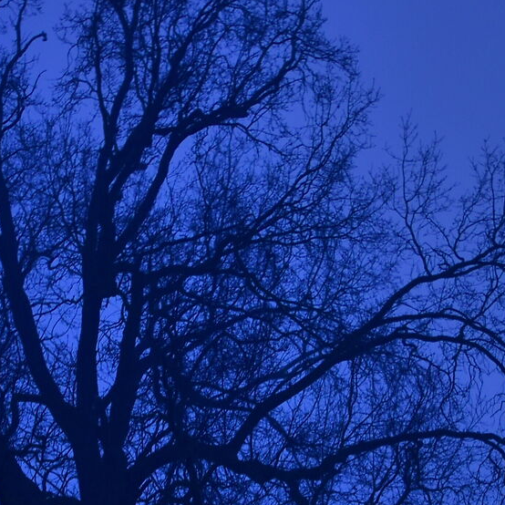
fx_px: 3037
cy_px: 553
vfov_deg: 9.4
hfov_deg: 9.5
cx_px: 353
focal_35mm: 184
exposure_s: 1/50
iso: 100
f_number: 1.8
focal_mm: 50
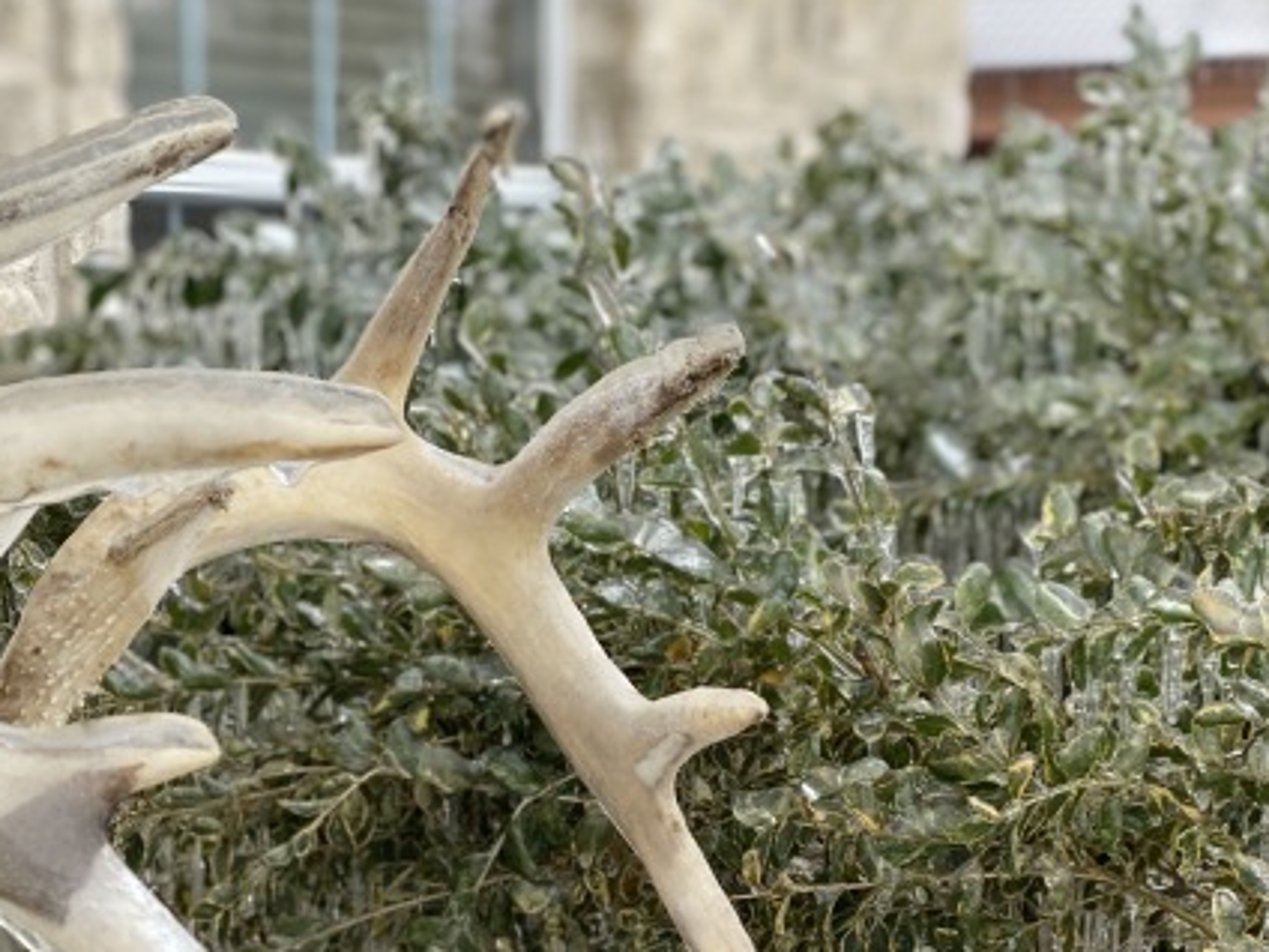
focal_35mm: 98
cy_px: 832
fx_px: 3593
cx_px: 632
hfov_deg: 20.0
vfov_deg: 14.9
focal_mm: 6
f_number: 2
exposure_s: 1/400
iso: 20
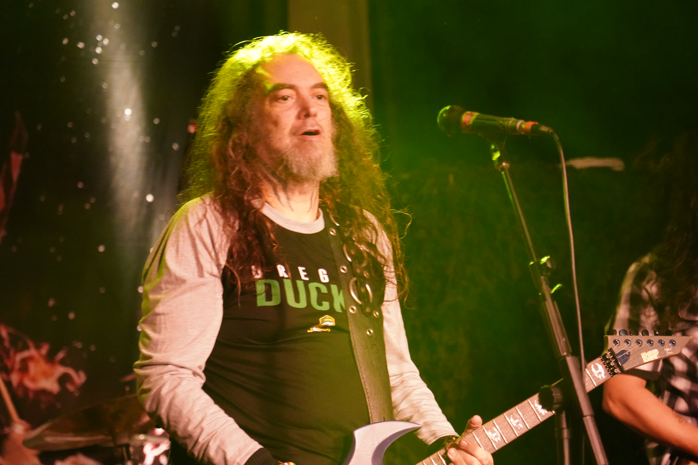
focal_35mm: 108
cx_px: 354
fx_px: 2094
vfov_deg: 12.7
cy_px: 231
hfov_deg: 18.9
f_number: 4
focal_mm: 105
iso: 12800
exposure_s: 1/125
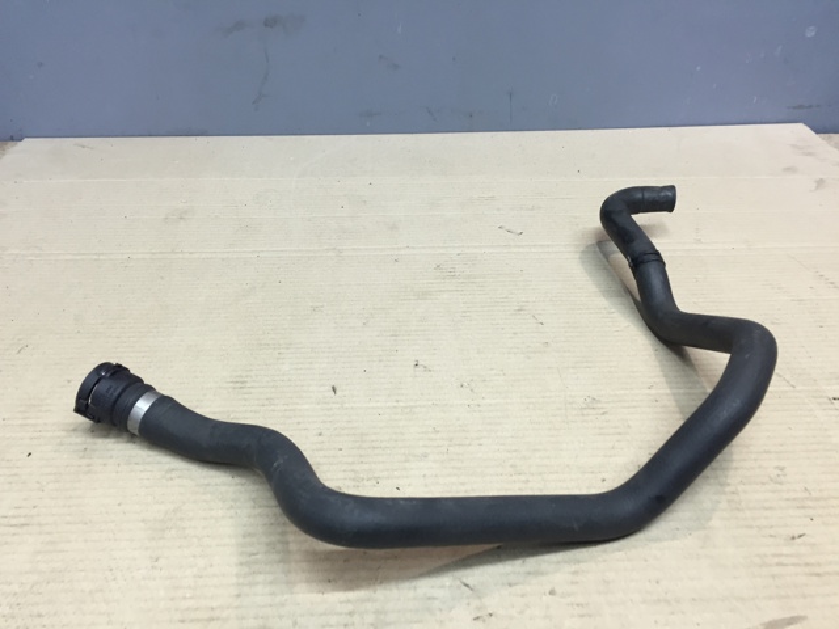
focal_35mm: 29
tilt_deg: -31.7
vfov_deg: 48.2
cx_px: 420
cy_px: 314
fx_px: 703
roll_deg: -0.4
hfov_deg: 61.7
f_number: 2.2
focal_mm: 4.15
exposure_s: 1/33
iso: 50
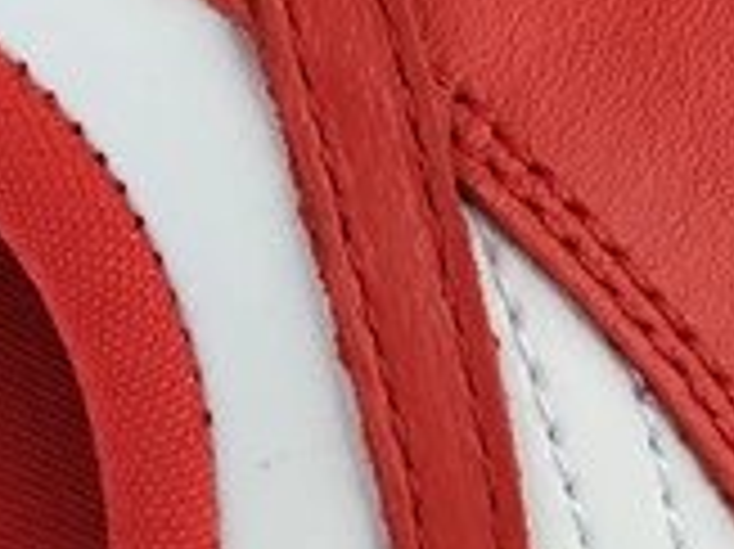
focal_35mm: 171
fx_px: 3623
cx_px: -153
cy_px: -574
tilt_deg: -61.7
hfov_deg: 11.3
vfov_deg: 8.2
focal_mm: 3.3
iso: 25
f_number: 2.4
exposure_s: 1/350
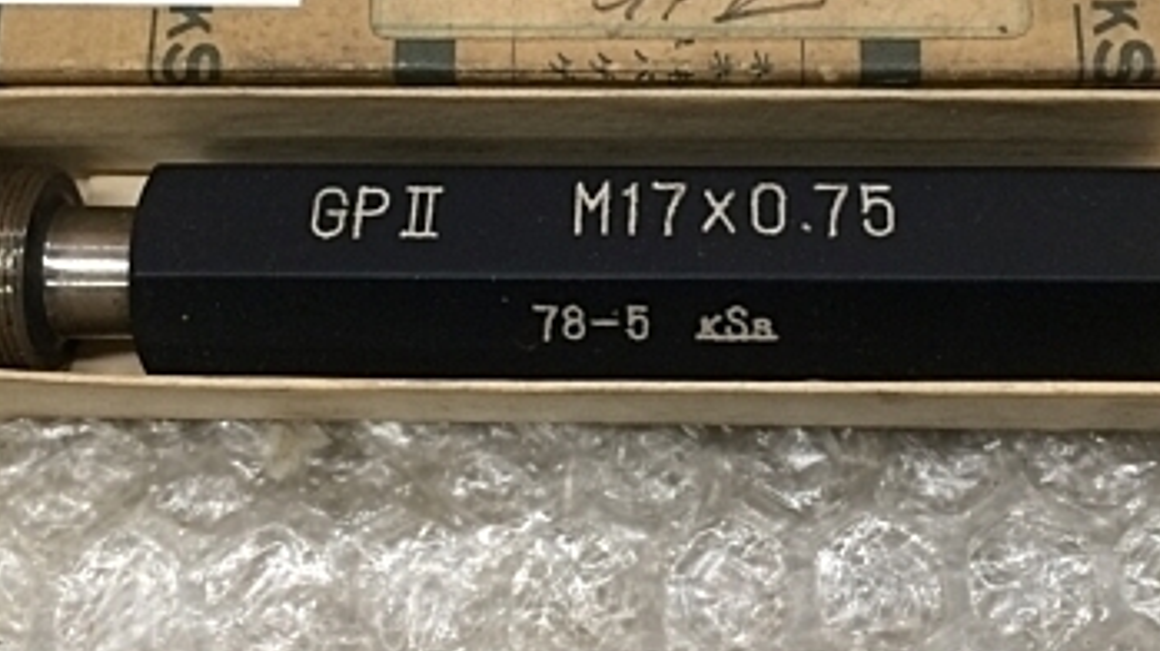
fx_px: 1783
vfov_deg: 20.4
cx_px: 648
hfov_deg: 36.0
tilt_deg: -73.3
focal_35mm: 58
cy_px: 110
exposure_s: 1/30
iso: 100
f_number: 2.2
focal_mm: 4.15
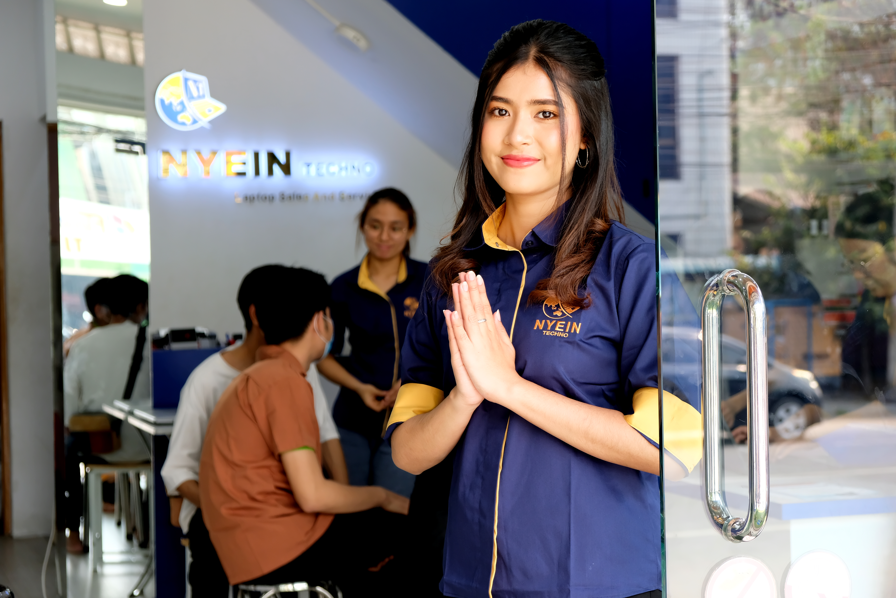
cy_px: 299
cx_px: 448
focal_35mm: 64
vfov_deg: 21.2
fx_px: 1593
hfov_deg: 31.4
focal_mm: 42.5
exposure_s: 1/100
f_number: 4
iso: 400
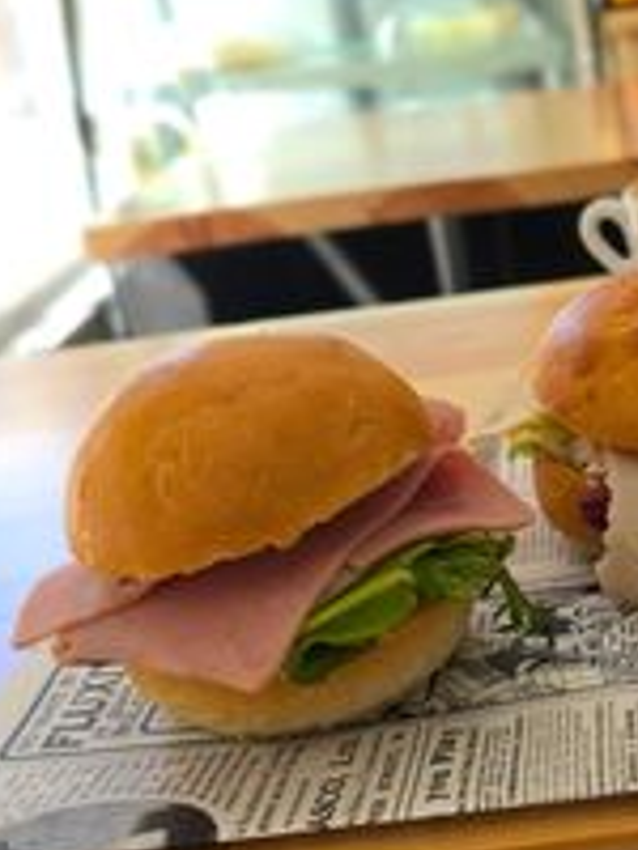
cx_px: 655
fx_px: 1204
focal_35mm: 49
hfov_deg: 27.7
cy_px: 453
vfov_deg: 38.9
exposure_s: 1/50
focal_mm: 6.3
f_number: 1.7
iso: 20
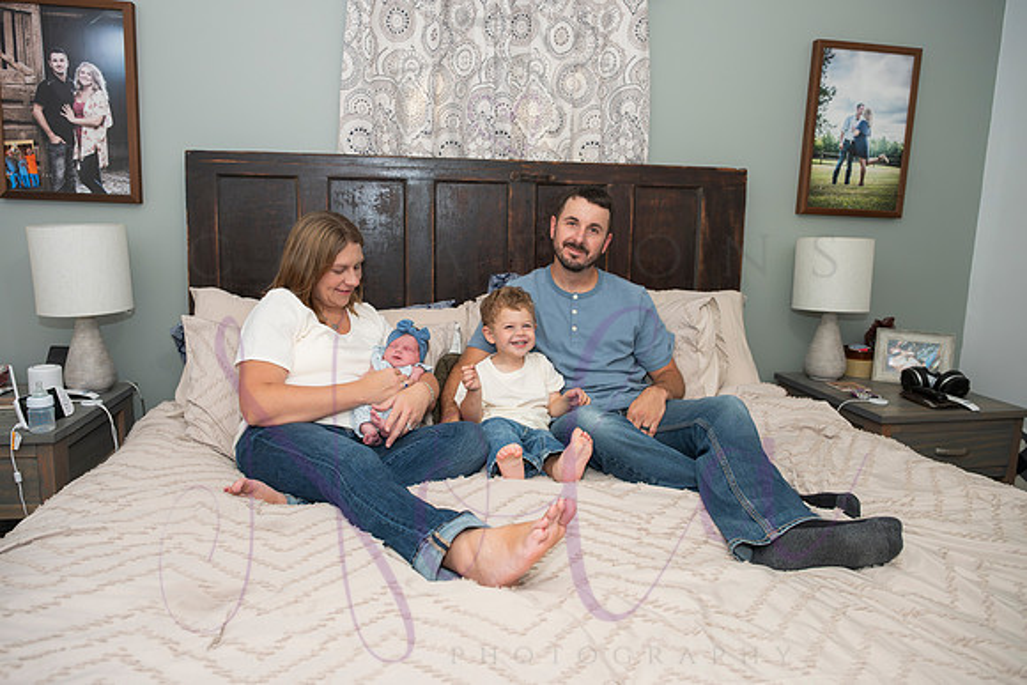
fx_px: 714
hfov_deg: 71.4
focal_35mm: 25
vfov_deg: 51.3
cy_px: 334
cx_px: 501
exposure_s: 1/320
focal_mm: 24
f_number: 4
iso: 800
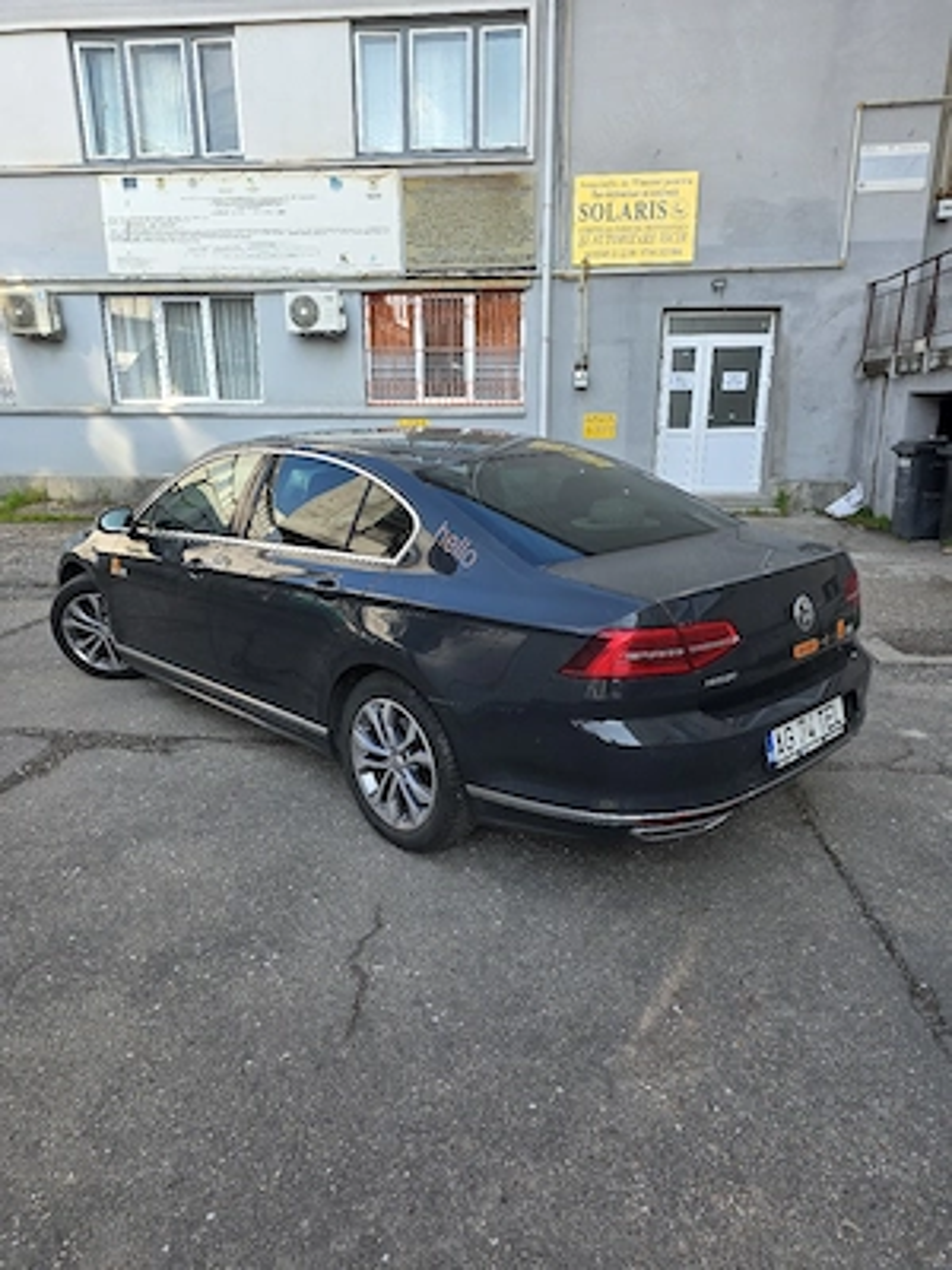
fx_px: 843
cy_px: 635
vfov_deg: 73.9
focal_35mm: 23
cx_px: 476
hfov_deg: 58.9
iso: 32
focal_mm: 6.25
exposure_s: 1/370
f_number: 1.7
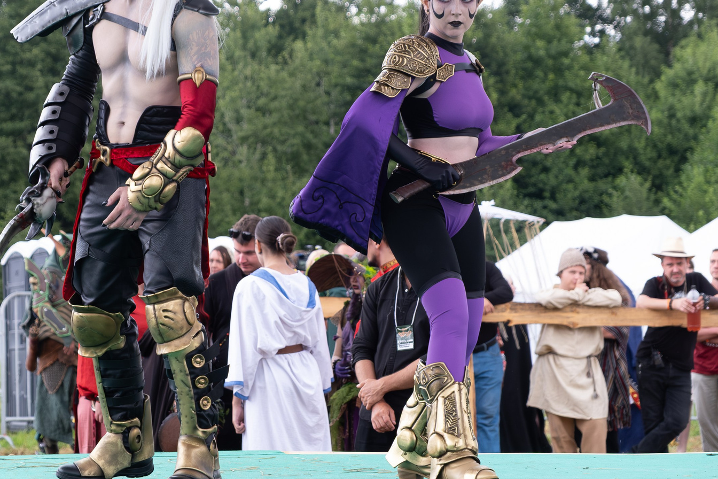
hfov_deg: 14.7
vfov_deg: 9.9
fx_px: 2772
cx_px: 253
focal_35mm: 139
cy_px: 146
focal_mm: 48.5
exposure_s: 1/640
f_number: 3.6
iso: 800
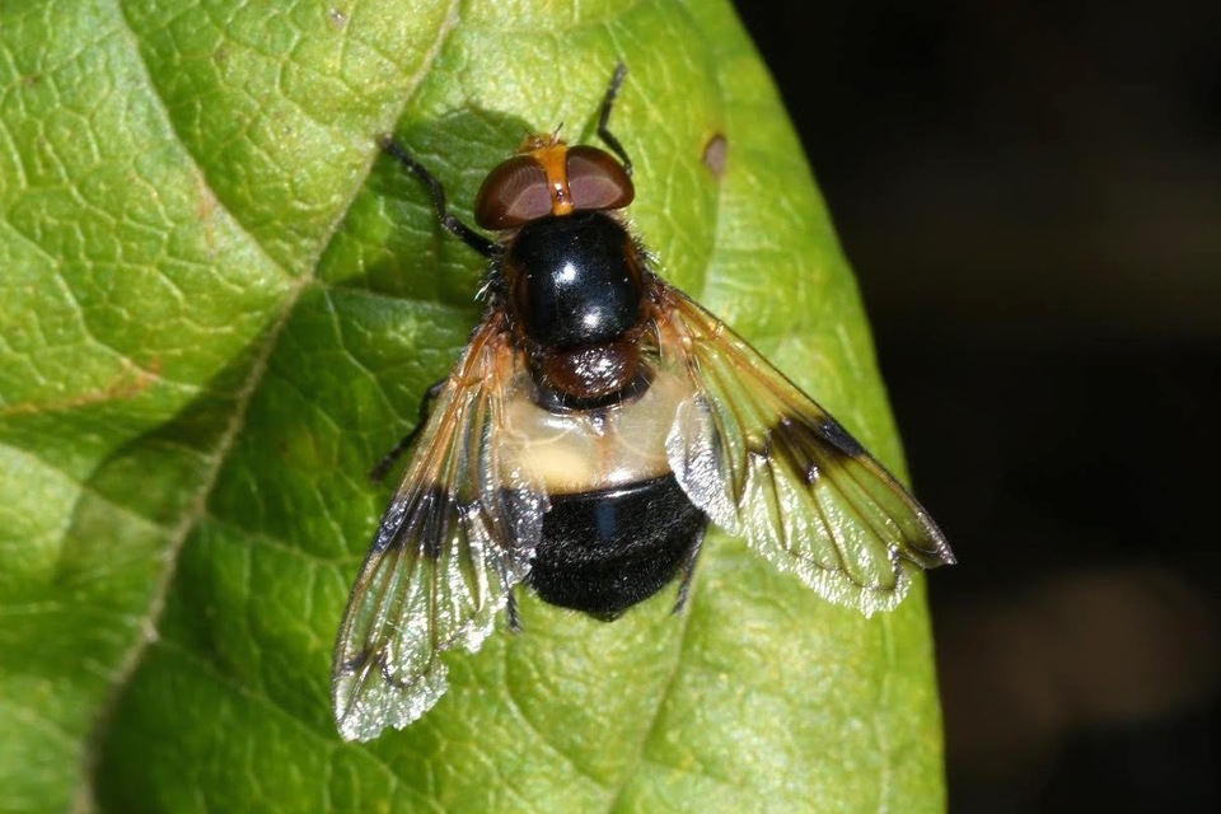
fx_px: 5341
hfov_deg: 13.0
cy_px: 407
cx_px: 610
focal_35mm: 158
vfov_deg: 8.7
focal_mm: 105
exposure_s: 1/60
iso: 250
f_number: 29
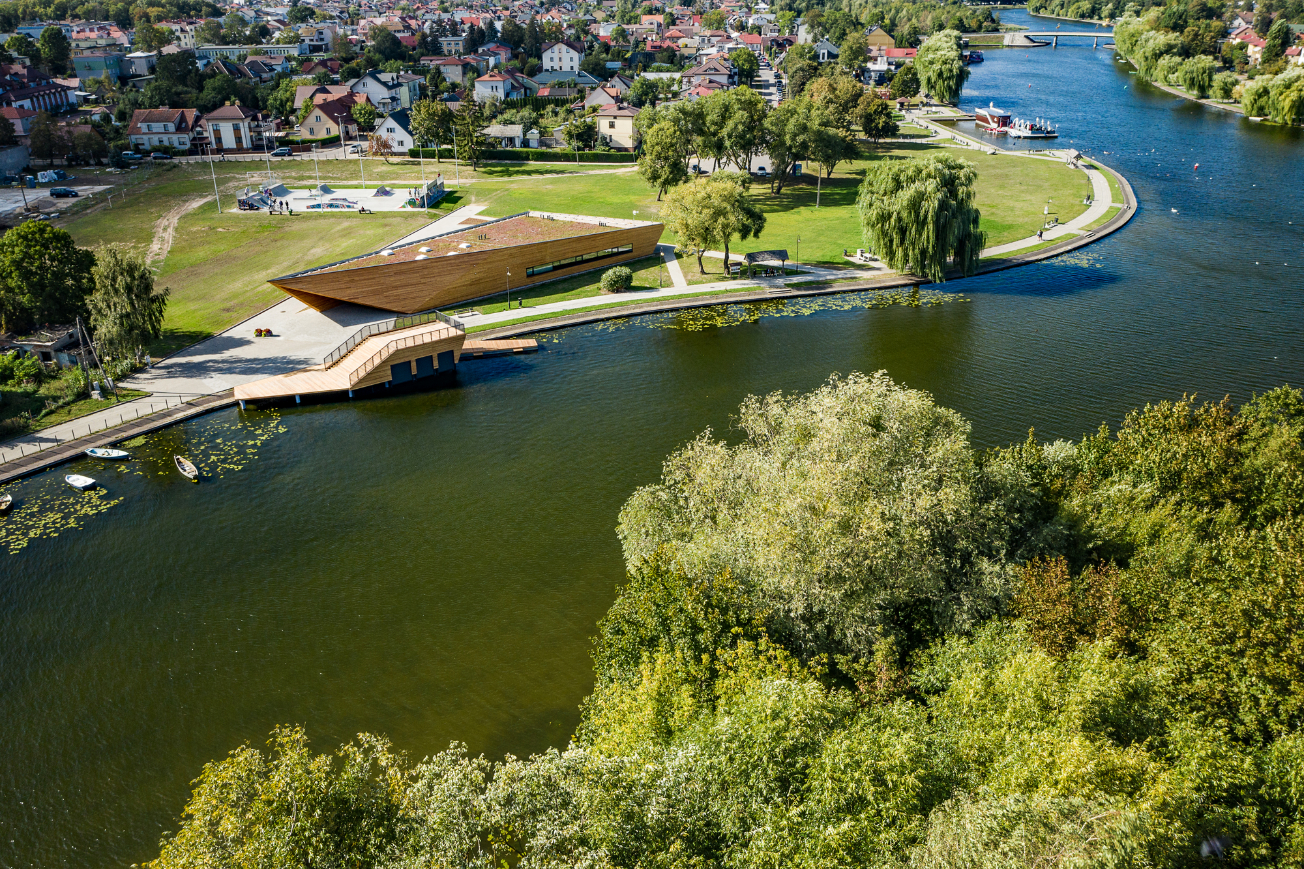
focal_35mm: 28
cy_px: 434
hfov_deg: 65.5
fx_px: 1014
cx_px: 652
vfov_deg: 46.4
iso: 100
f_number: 5.6
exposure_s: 1/30
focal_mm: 10.26
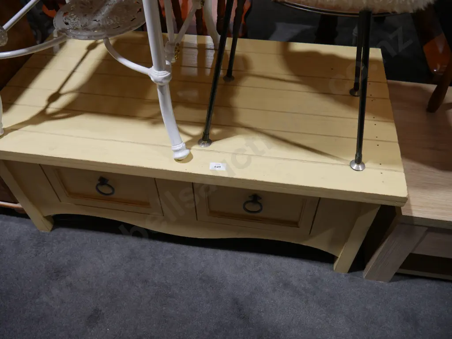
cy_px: 170
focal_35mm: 28
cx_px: 226
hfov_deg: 63.4
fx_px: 366
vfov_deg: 49.8
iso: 200
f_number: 3.5
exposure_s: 1/80
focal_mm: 14
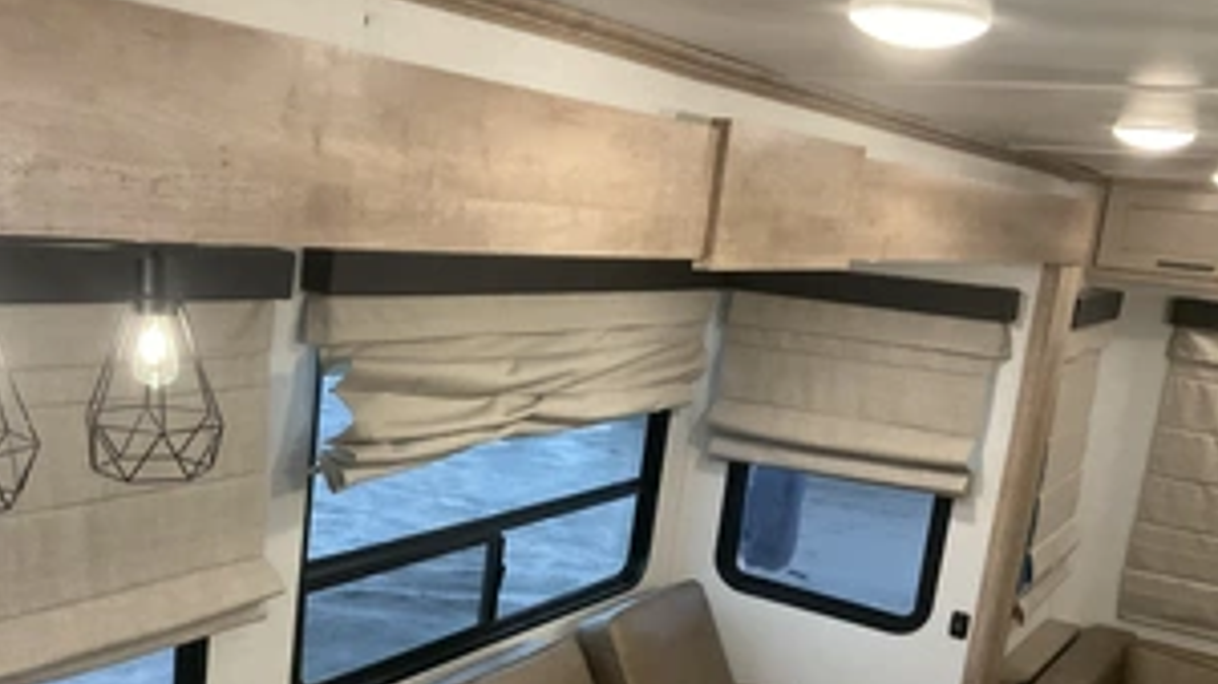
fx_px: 1356
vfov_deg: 28.0
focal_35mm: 42
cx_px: 449
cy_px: 494
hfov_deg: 47.9
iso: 320
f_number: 1.8
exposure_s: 1/38
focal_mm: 3
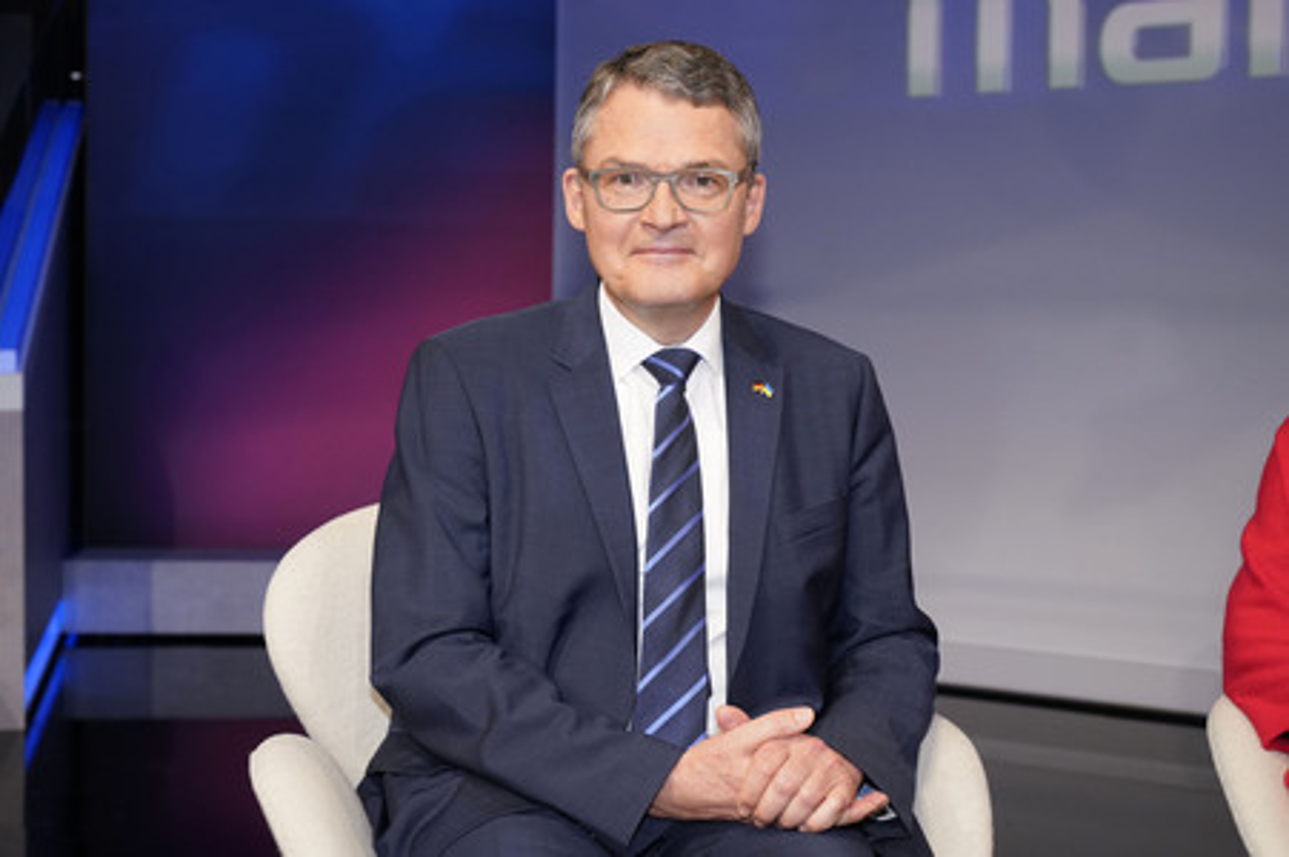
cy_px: 428
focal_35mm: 44
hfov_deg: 44.5
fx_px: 1574
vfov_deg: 30.5
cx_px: 644
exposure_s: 1/160
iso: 2000
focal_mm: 44
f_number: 5
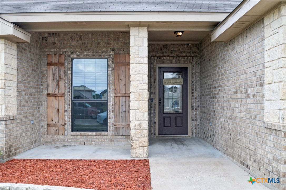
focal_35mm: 36
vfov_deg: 36.9
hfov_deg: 53.1
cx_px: 143
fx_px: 286
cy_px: 95
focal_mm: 24
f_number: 8
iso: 400
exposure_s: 1/250
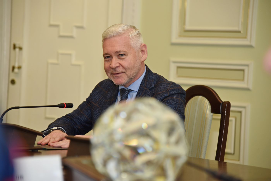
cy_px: 90
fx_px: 844
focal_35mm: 112
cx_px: 136
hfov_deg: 18.3
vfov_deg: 12.2
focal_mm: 112
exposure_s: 1/200
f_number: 4
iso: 1000
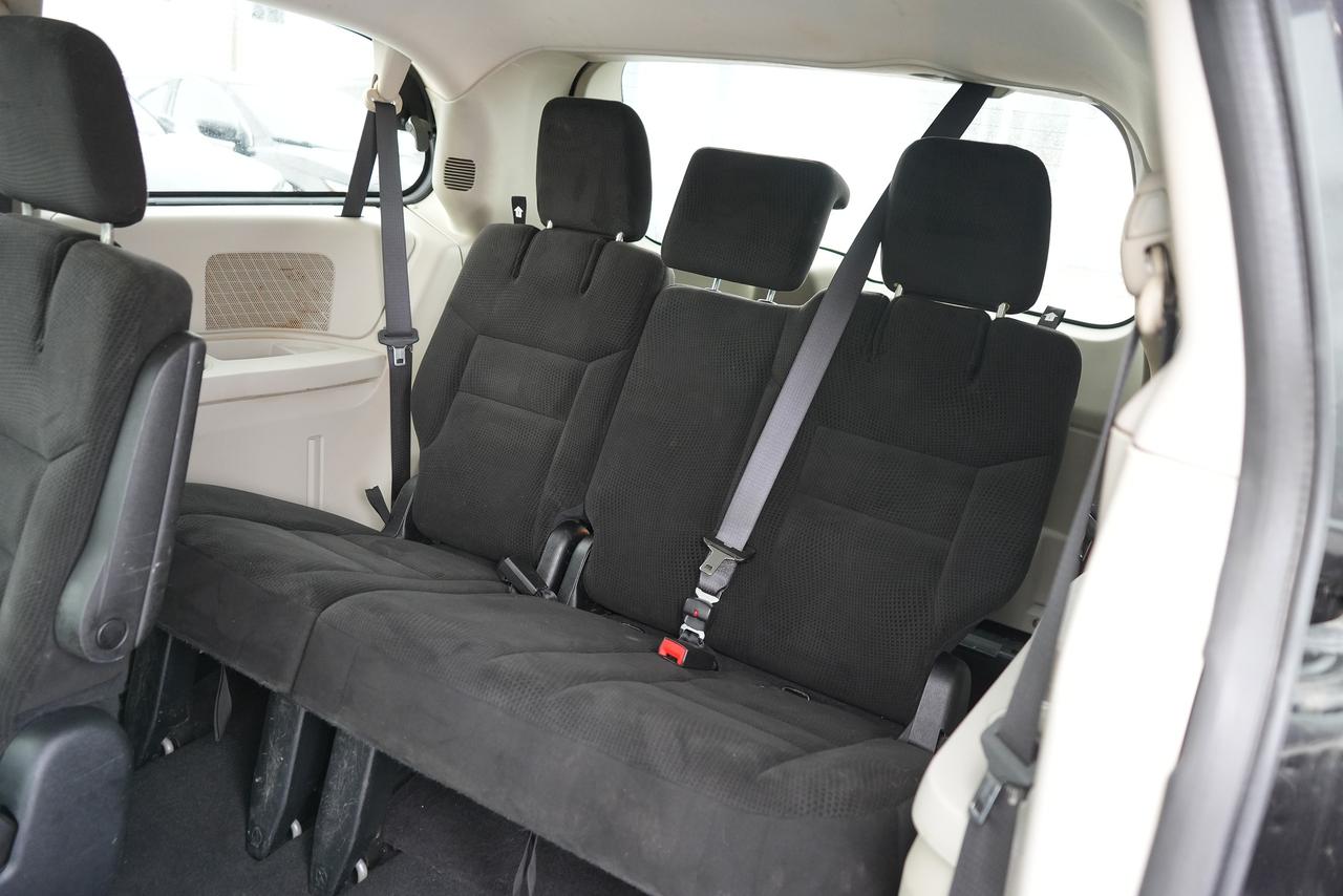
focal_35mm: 28
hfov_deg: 65.5
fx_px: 1045
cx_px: 672
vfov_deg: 46.4
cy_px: 448
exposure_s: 1/160
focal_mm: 28
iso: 2000
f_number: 3.5
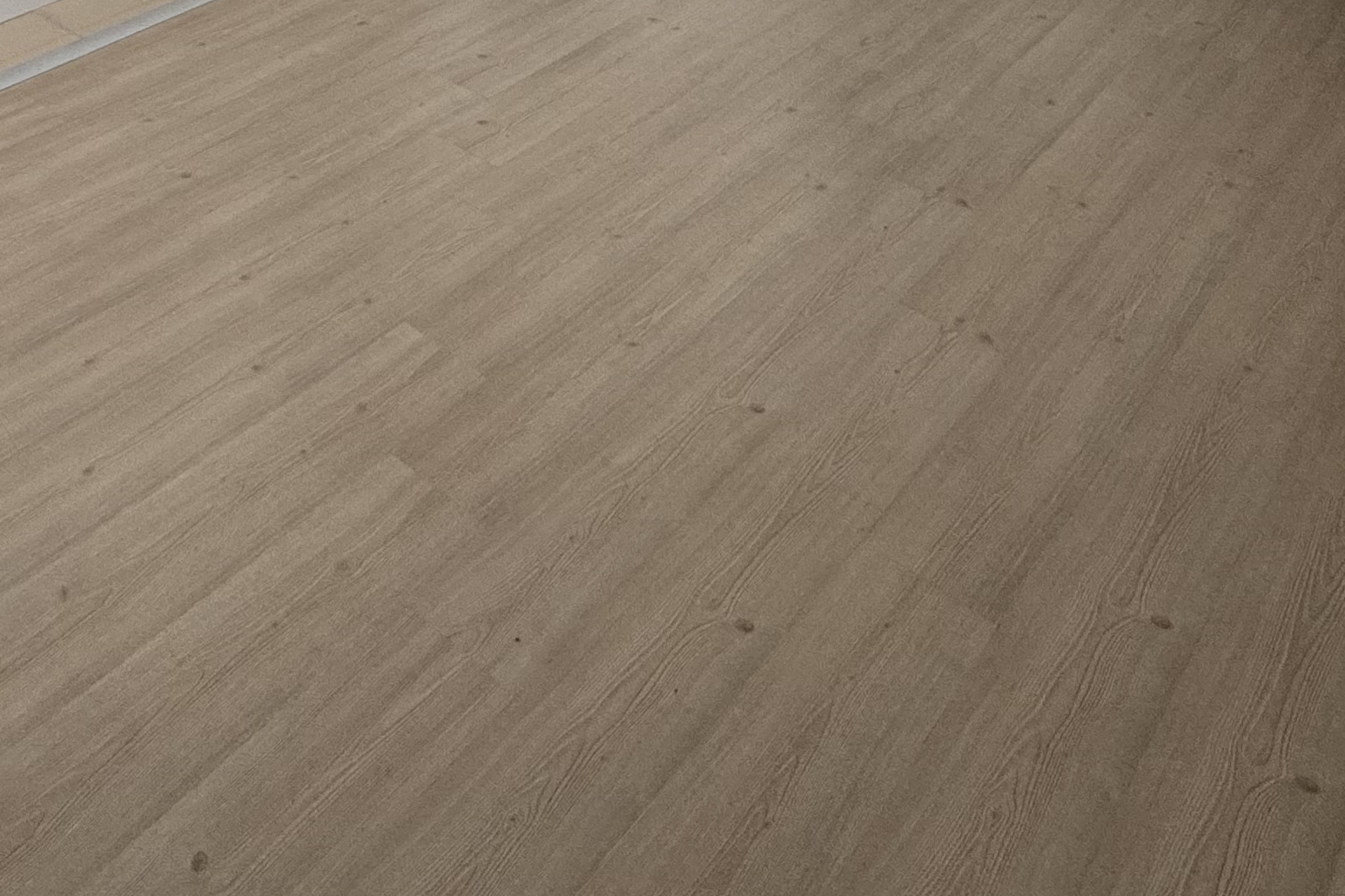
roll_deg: +0.2
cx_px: 497
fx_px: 1420
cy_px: -341
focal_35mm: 38
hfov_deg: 50.1
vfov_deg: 27.6
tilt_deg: -11.9
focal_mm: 2.22
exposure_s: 1/99
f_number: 2.2
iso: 160
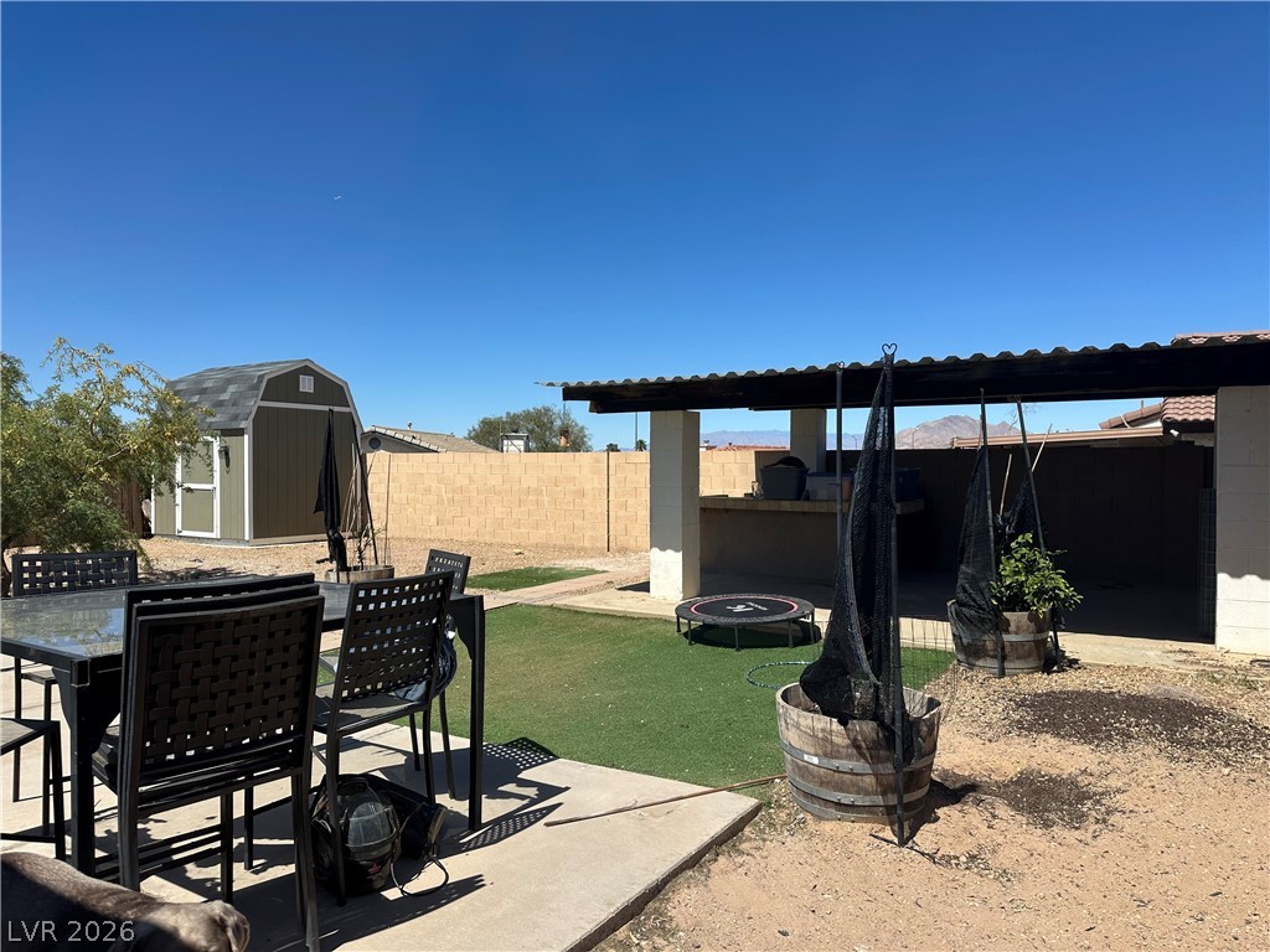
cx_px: 635
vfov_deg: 56.8
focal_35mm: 24
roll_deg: -0.1
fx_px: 881
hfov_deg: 71.6
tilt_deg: -1.6
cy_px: 476
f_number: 1.78
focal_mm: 6.86
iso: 80
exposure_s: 1/5848
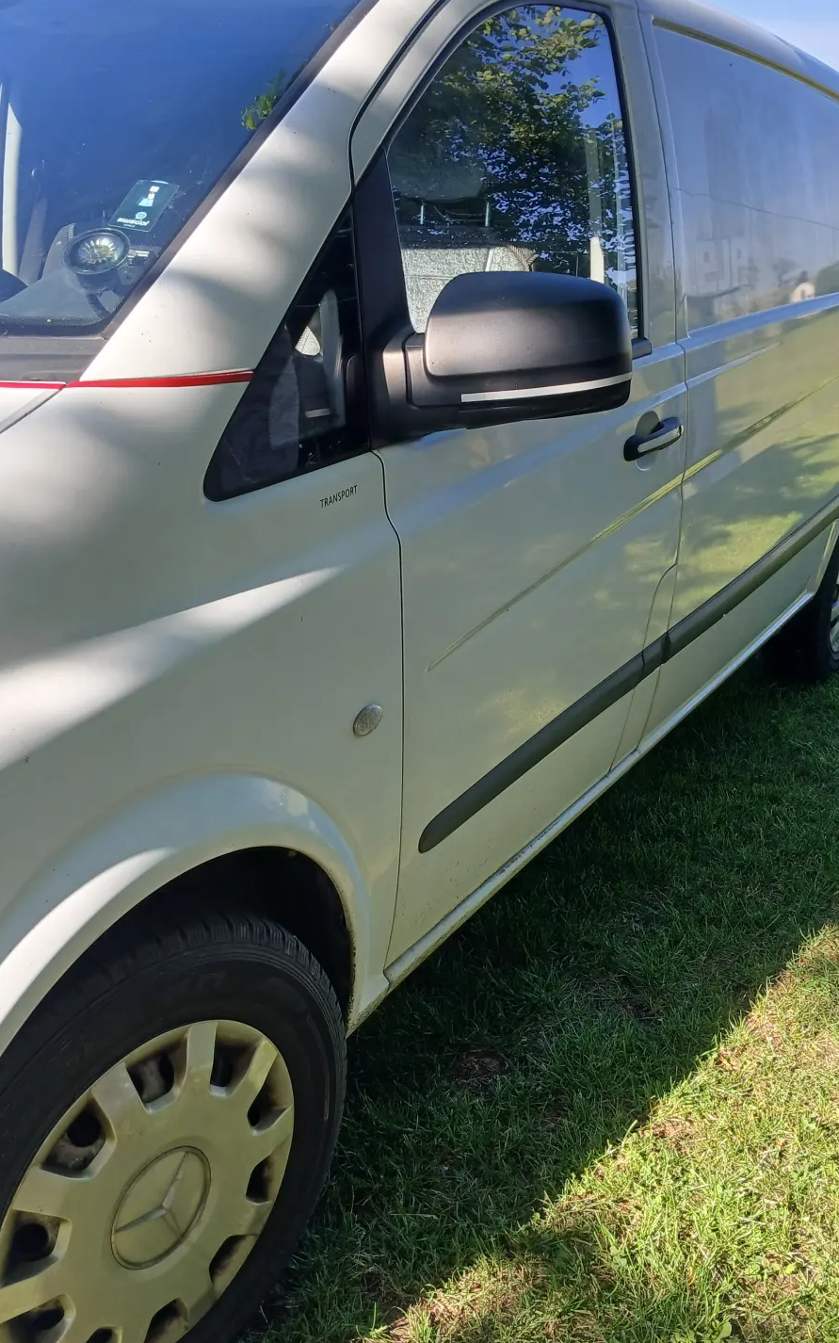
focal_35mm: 33
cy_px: 726
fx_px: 1208
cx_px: 428
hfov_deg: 38.3
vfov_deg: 58.1
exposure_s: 1/148
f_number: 1.8
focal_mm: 3.98
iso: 20
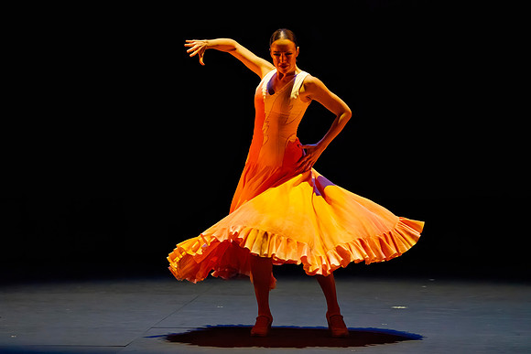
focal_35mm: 440
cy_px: 155
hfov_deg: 4.7
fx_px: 6497
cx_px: 215
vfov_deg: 3.1
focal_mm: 370
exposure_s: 1/400
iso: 16000
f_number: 7.1
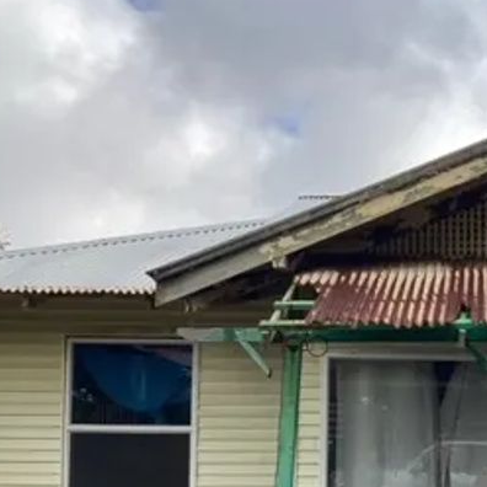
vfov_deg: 26.2
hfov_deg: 25.4
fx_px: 1019
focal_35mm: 64
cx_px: 501
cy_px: 419
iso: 20
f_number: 1.8
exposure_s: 1/1185
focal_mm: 3.99
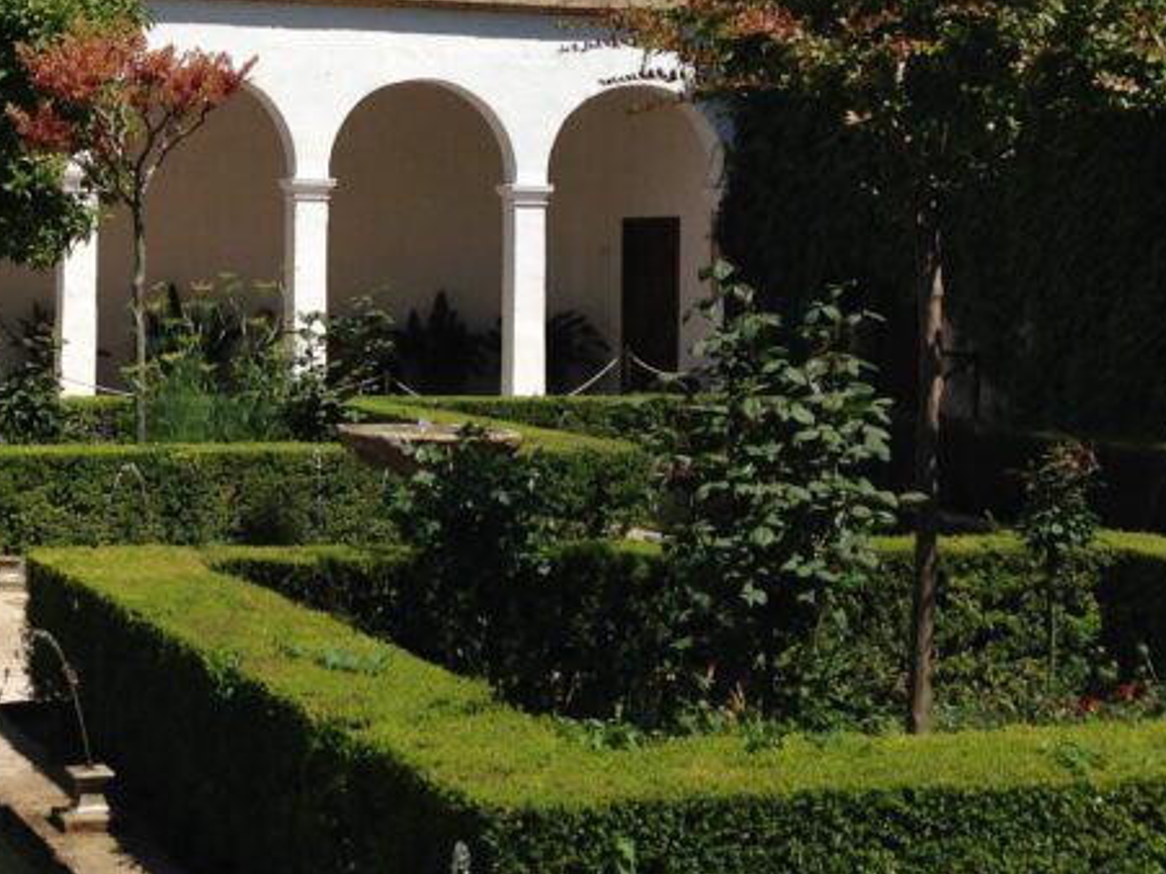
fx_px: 2526
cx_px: 168
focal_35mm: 75
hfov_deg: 25.4
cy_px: 194
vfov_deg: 19.5
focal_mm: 4.12
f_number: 2.4
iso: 50
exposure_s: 1/2262
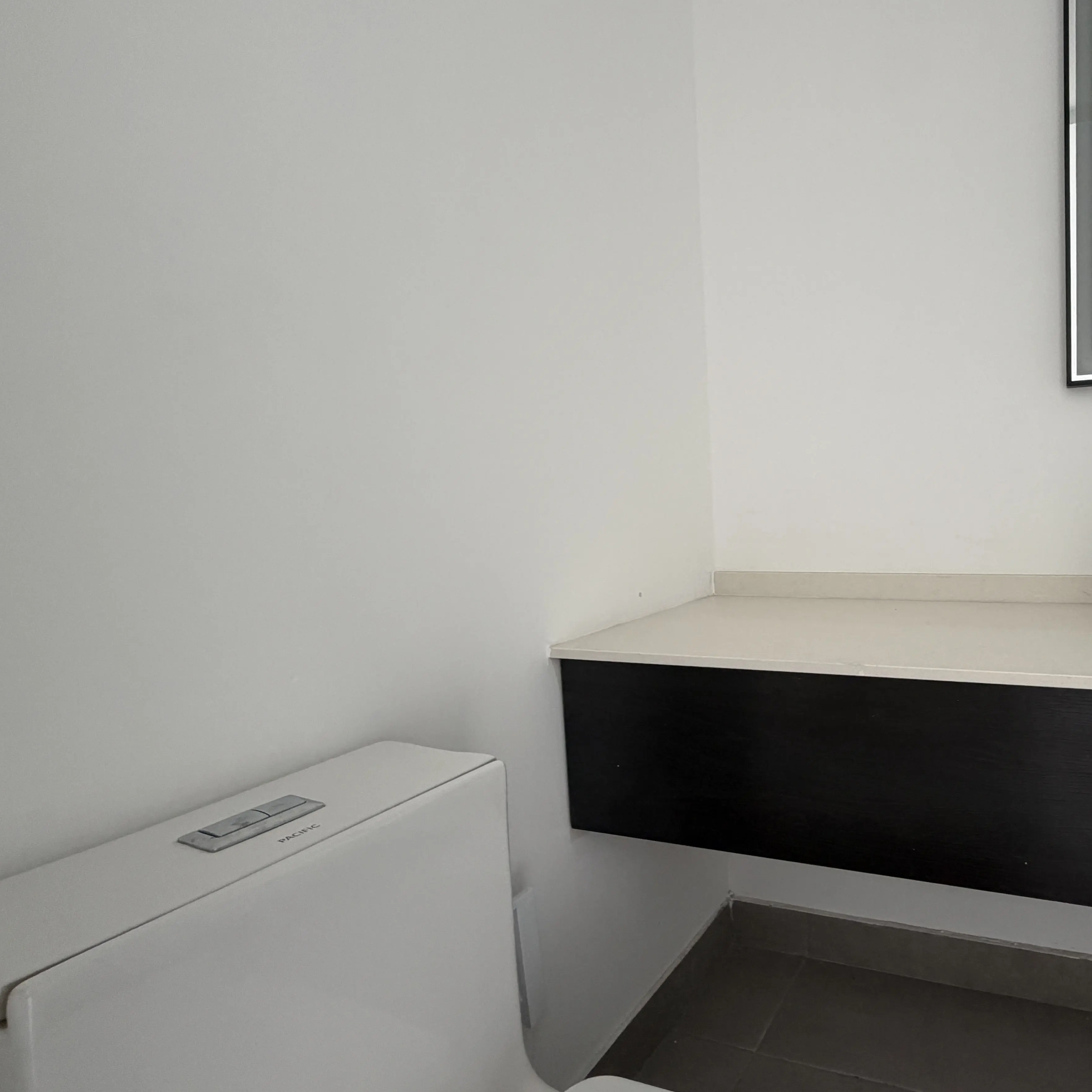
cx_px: 843
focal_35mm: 20
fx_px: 714
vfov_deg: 74.8
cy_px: 542
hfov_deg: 69.0
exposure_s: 1/121
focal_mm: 2.22
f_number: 2.2
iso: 250
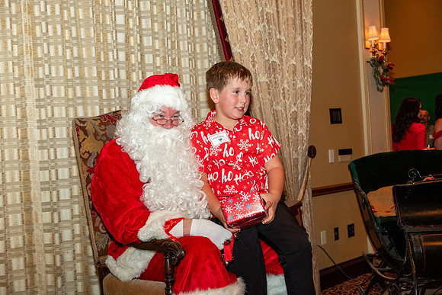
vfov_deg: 31.9
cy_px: 148
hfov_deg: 46.4
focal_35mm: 42
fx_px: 516
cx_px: 221
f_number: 3.2
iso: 2500
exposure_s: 1/125
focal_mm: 27.7
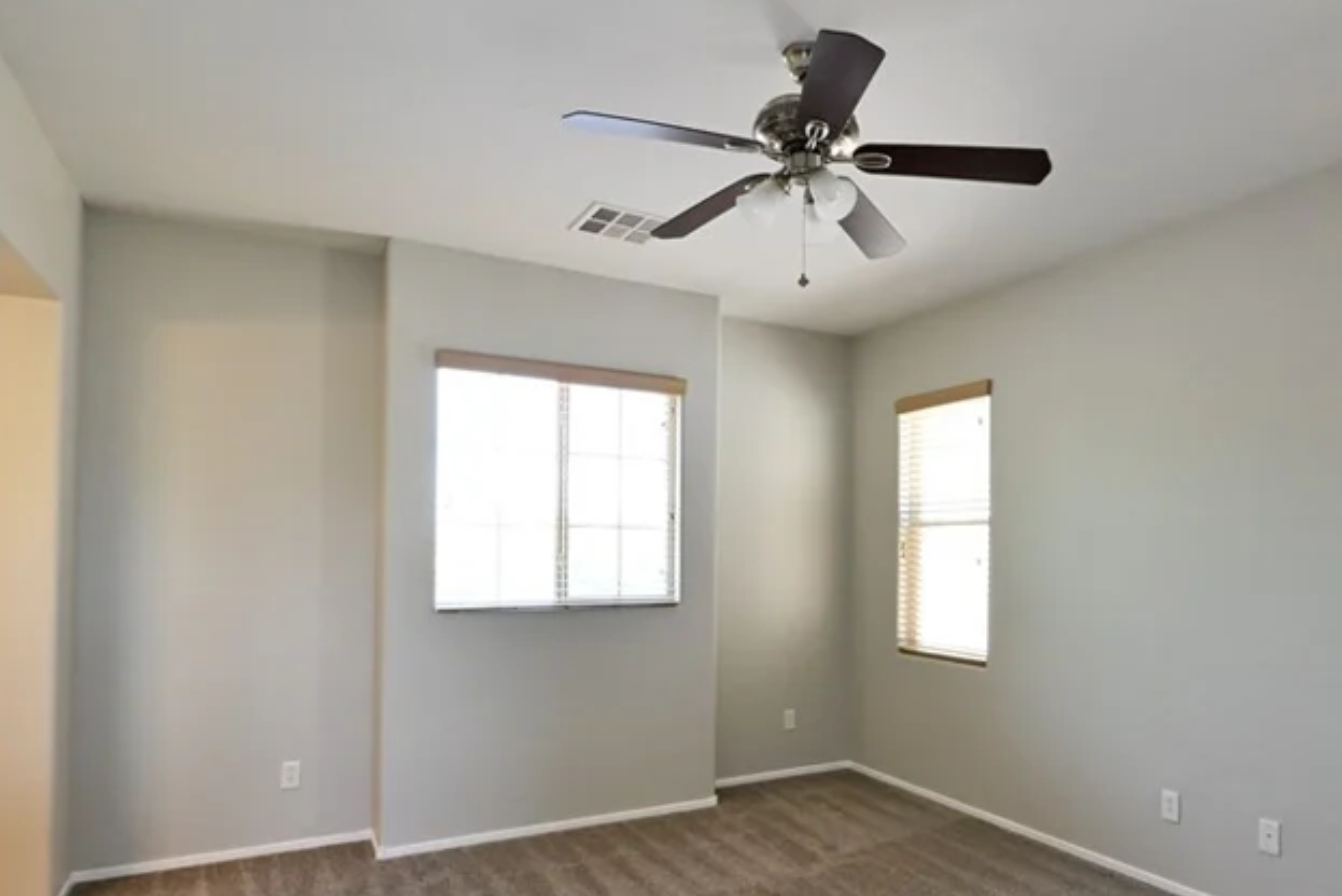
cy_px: 537
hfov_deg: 75.4
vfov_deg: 54.8
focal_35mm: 23
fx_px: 858
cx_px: 793
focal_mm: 14
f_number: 16
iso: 6400
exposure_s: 1/60
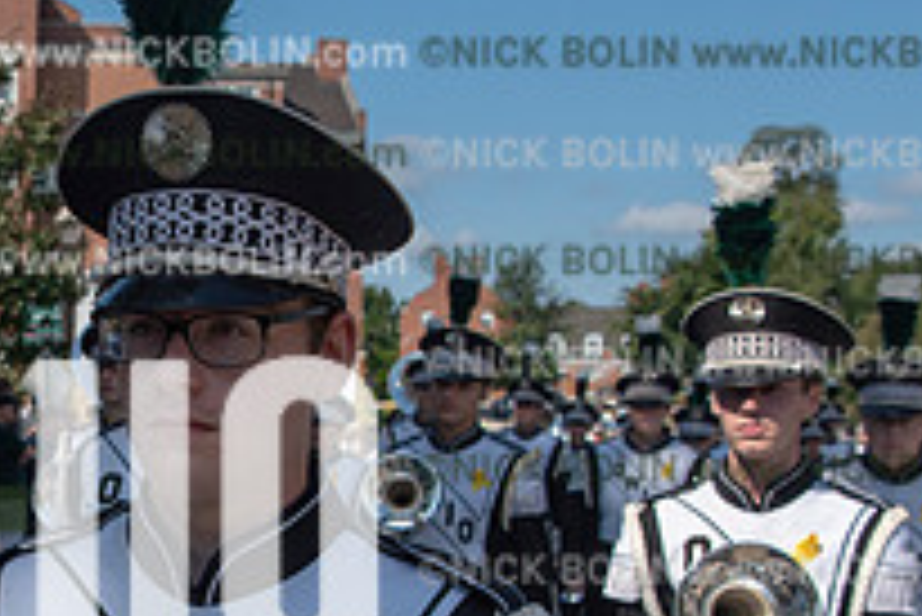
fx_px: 1743
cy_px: 573
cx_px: 58
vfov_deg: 19.6
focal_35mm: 68
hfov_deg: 28.3
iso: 400
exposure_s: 1/4000
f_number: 5
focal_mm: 24
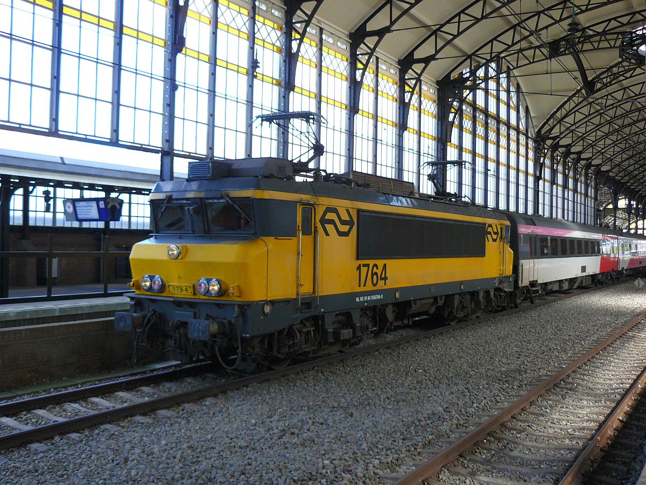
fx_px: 709
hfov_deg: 49.0
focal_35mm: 38
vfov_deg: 37.7
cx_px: 323
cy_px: 242
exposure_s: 1/125
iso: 160
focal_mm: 6.4
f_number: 2.8
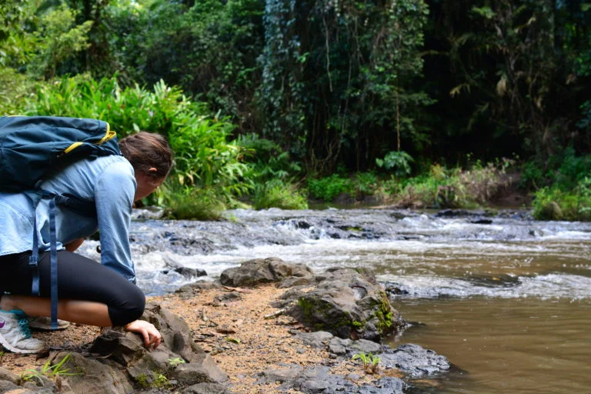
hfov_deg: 37.9
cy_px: 197
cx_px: 296
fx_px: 862
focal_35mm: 52
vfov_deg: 25.8
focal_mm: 35
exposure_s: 1/80
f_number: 4
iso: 320
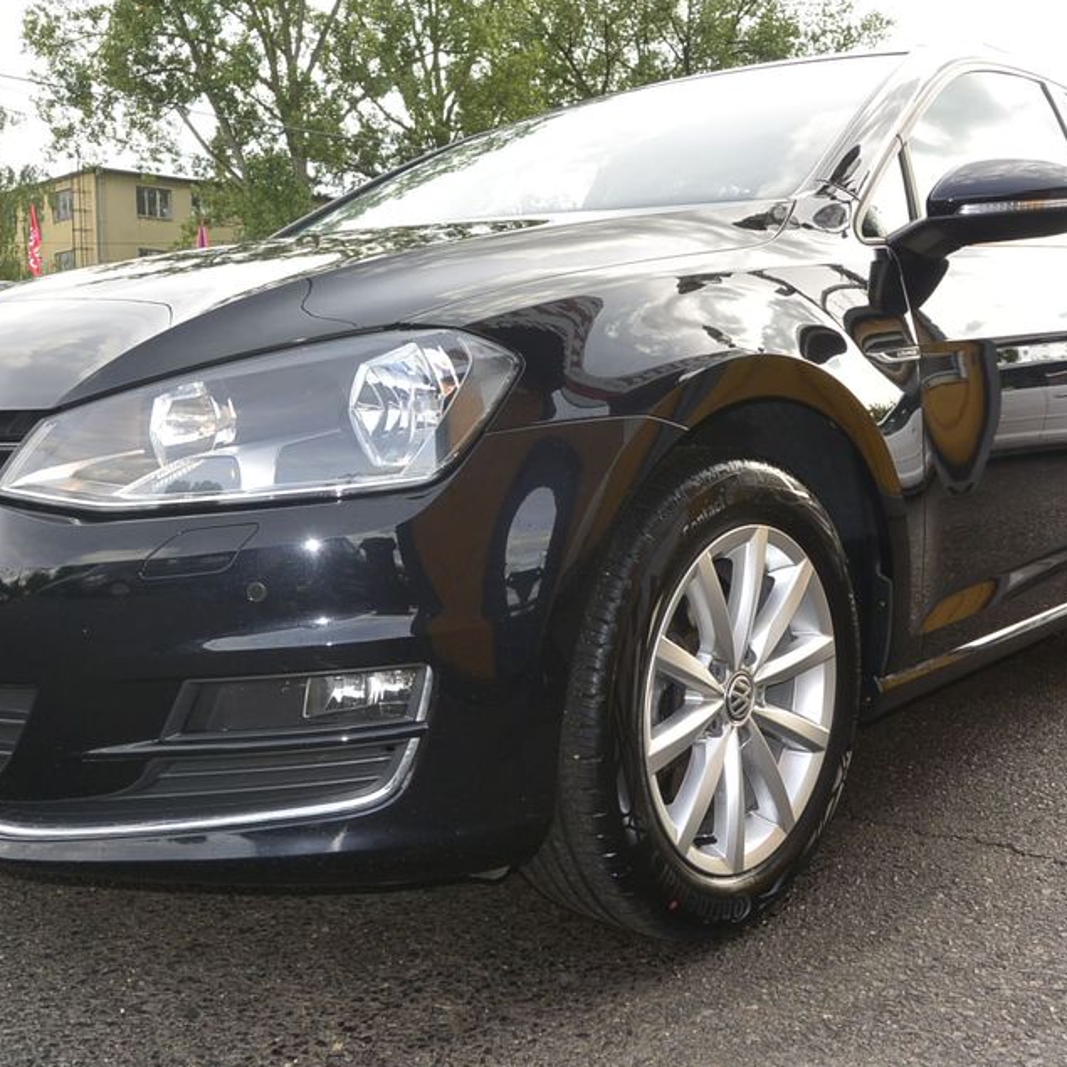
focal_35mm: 37
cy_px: 505
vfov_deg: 44.9
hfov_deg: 44.9
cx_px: 512
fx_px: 1290
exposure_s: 1/250
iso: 160
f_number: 5
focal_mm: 10
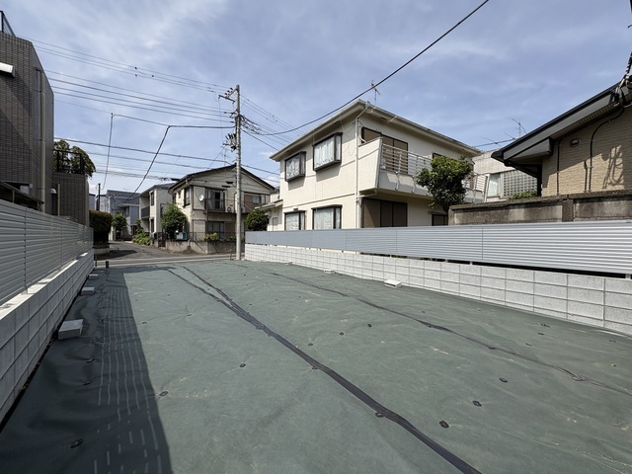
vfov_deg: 85.7
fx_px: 256
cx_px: 316
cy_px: 237
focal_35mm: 14
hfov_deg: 102.1
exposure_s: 1/2674
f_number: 2.2
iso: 50
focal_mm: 2.22
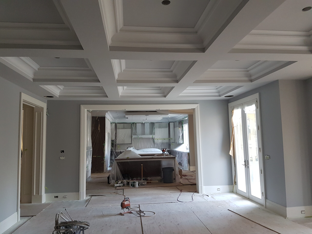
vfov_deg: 53.1
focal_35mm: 26
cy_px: 117
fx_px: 234
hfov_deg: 67.3
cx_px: 156
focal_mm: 4.2
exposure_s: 1/60
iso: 160
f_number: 1.7
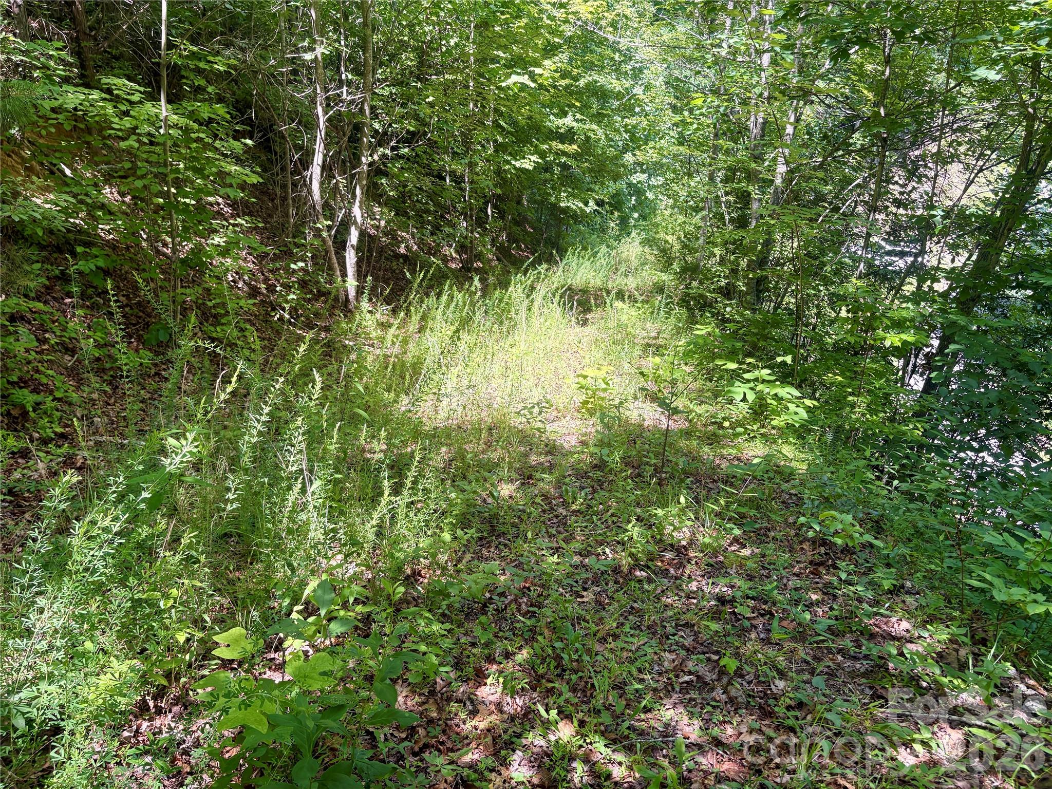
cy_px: 394
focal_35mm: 26
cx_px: 526
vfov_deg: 53.1
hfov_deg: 67.3
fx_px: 790
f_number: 1.6
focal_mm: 5.96
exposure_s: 1/248
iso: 64
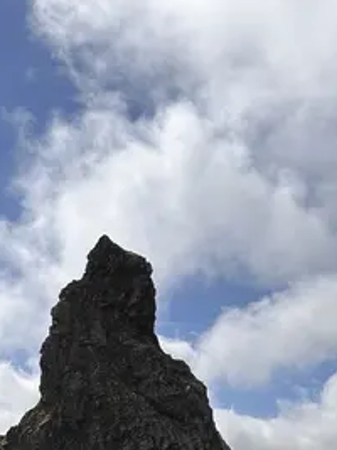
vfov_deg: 24.6
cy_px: 531
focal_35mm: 72
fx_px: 935
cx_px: 147
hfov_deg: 20.4
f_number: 1.78
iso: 100
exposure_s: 1/18519
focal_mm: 6.86
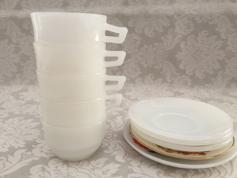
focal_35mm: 29
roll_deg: -1.0
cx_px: 118
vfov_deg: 48.2
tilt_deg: -15.8
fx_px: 199
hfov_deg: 61.7
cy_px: 89
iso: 50
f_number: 2.2
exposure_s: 1/33
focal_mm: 4.15
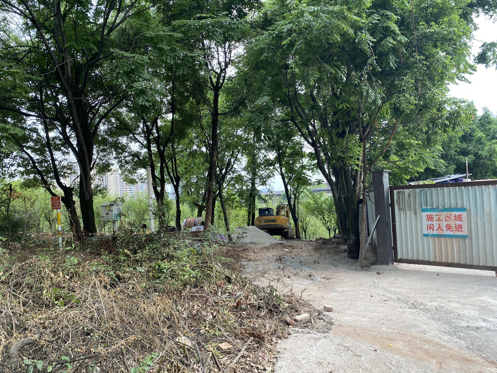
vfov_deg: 53.1
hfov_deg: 67.3
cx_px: 248
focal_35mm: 26
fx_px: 373
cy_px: 186
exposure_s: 1/122
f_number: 1.8
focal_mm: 4.25
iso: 32
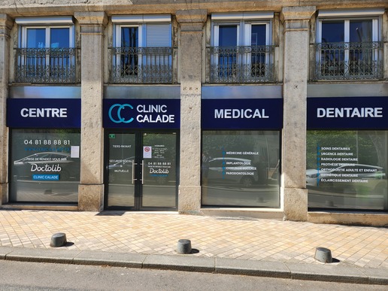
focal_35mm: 23
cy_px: 146
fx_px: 258
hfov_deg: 73.9
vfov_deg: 58.9
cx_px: 194
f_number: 1.8
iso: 20
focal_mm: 5.4
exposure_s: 1/850
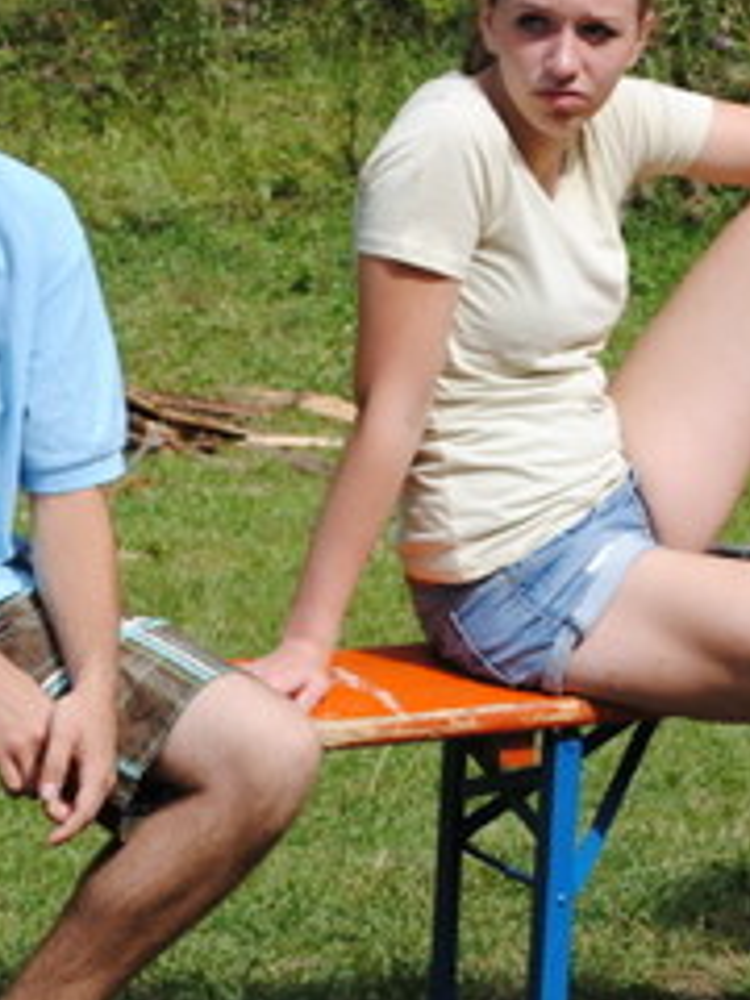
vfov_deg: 7.5
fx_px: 7644
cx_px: 158
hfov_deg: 5.6
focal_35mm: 265
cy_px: 200
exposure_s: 1/250
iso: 100
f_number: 8
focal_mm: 55
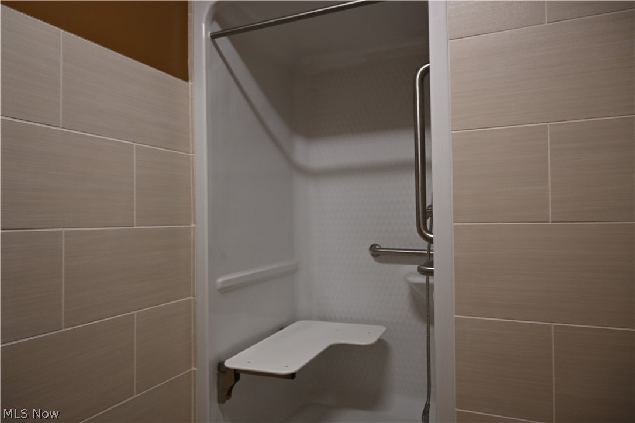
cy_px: 212
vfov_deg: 53.1
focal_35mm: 24
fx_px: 423
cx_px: 318
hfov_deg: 73.7
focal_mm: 16
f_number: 4
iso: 200
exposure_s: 1/40
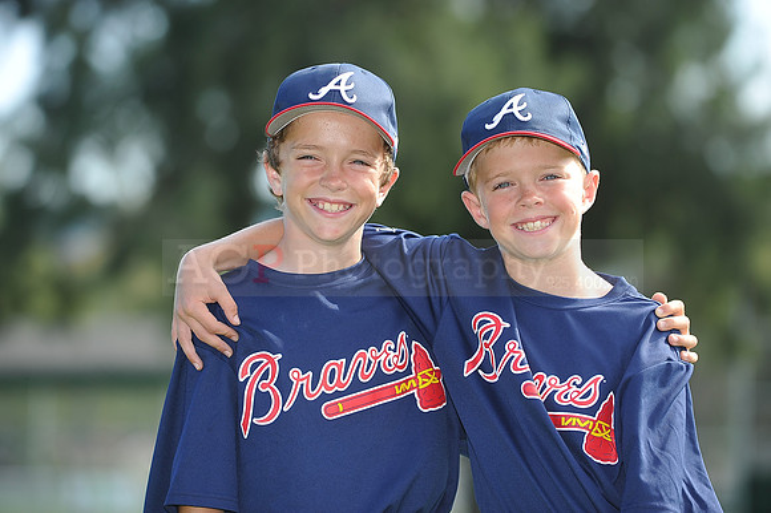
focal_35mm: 200
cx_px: 386
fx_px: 4281
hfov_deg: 10.3
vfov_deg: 6.9
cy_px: 256
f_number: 4.5
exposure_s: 1/500
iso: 200
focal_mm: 200
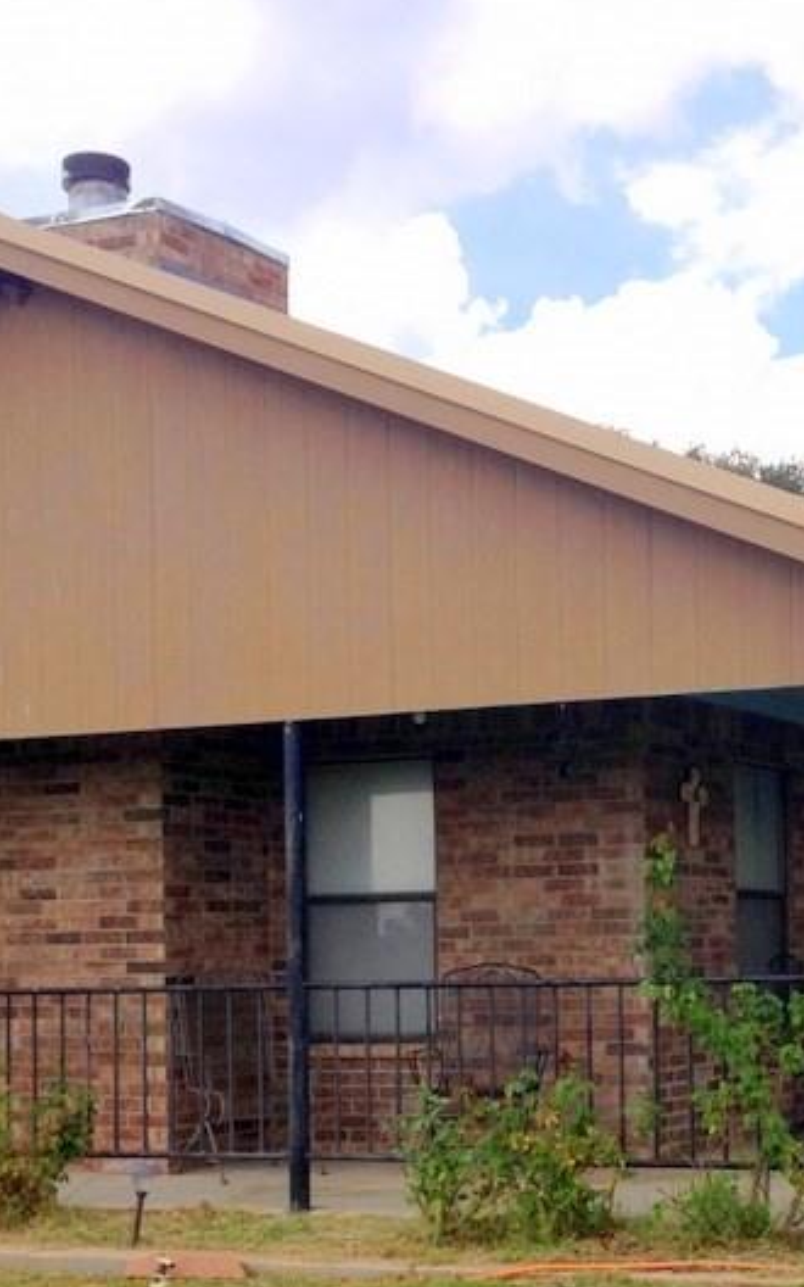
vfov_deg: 28.3
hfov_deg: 17.9
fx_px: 2524
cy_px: 919
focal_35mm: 72
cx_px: 653
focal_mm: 4.28
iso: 50
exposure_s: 1/1284
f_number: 2.4
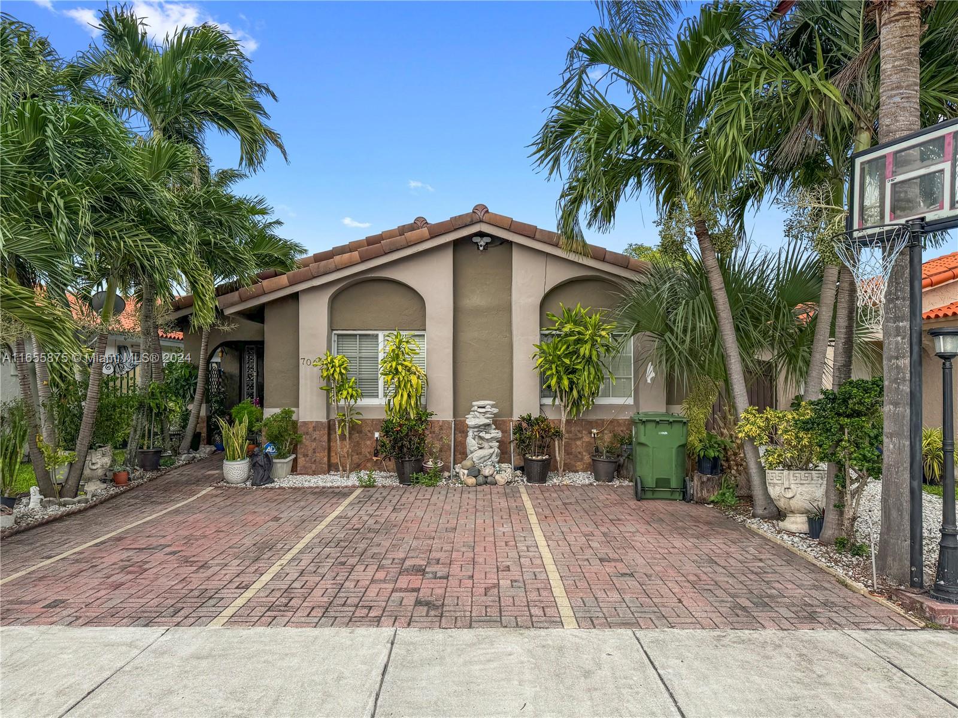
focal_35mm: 24
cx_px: 479
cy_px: 359
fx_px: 664
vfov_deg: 56.8
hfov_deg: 71.6
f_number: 1.8
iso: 80
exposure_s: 1/320
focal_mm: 6.76
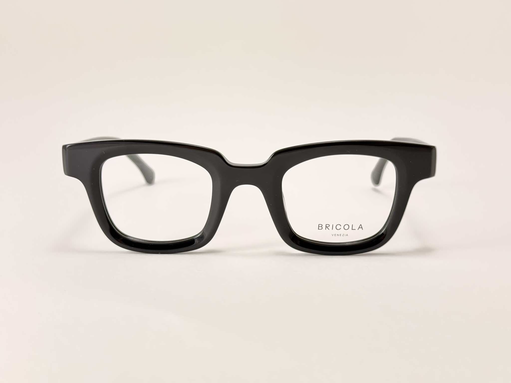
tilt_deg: -9.5
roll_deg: -0.4
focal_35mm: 48
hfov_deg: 39.7
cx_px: 256
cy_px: 192
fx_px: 709
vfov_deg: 30.3
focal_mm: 6.76
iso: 100
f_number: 1.78
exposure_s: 1/100
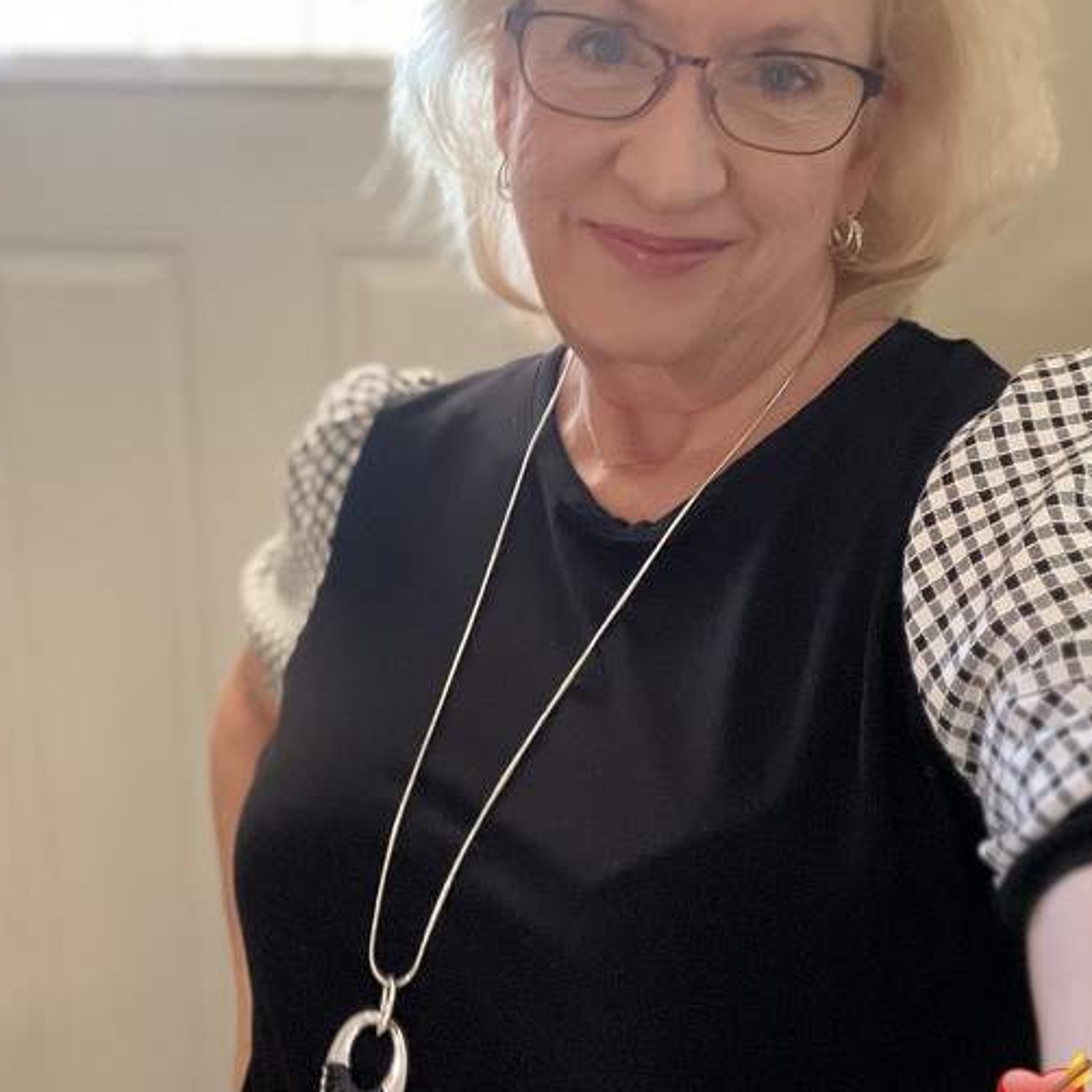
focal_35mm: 37
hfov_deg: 44.9
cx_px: 547
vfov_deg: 44.6
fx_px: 1321
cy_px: 409
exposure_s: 1/30
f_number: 2.2
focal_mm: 2.71
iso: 640
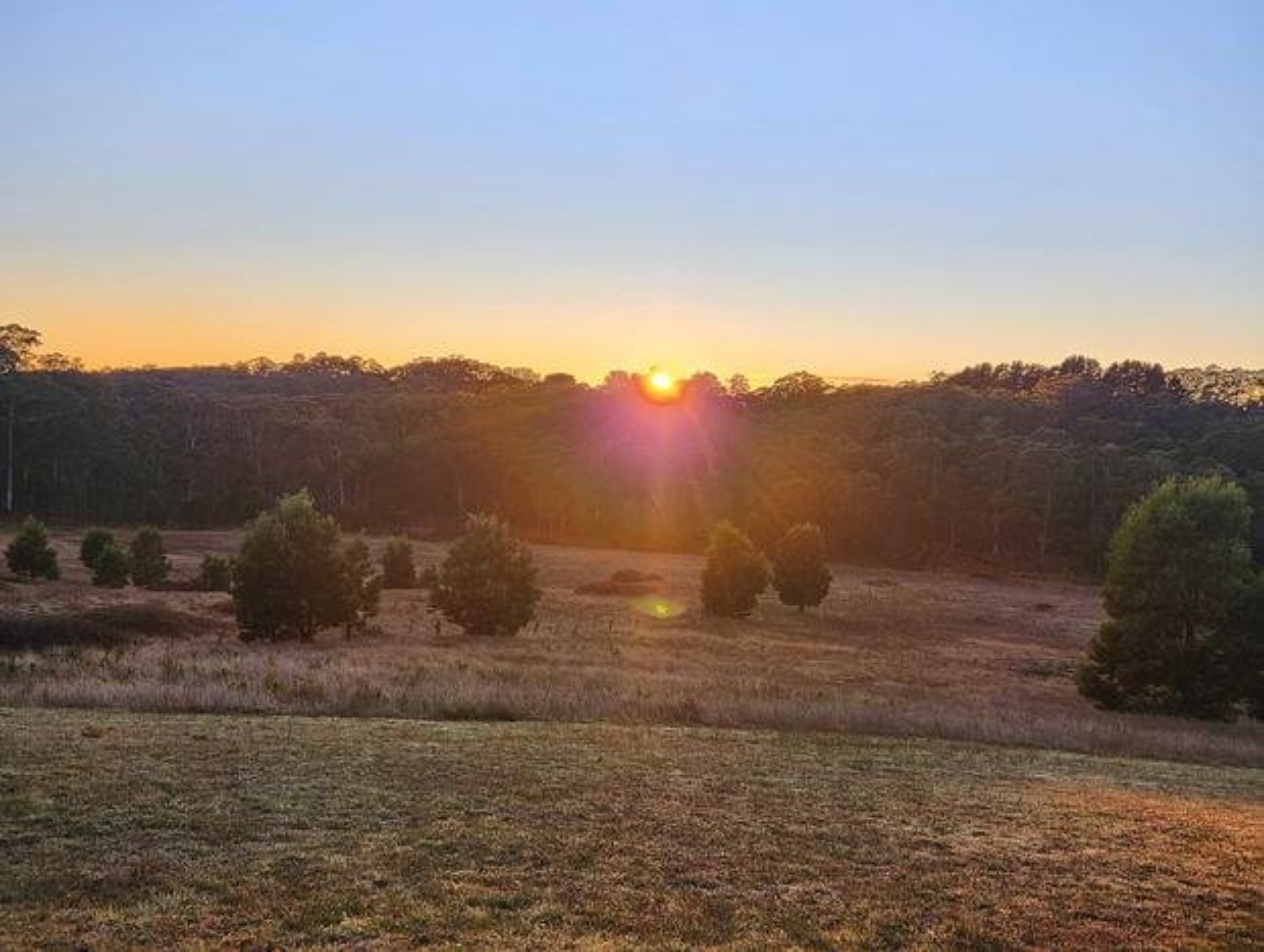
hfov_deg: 73.8
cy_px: 476
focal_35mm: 23
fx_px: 841
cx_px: 632
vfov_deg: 59.0
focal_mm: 5.4
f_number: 1.8
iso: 20
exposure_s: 1/399
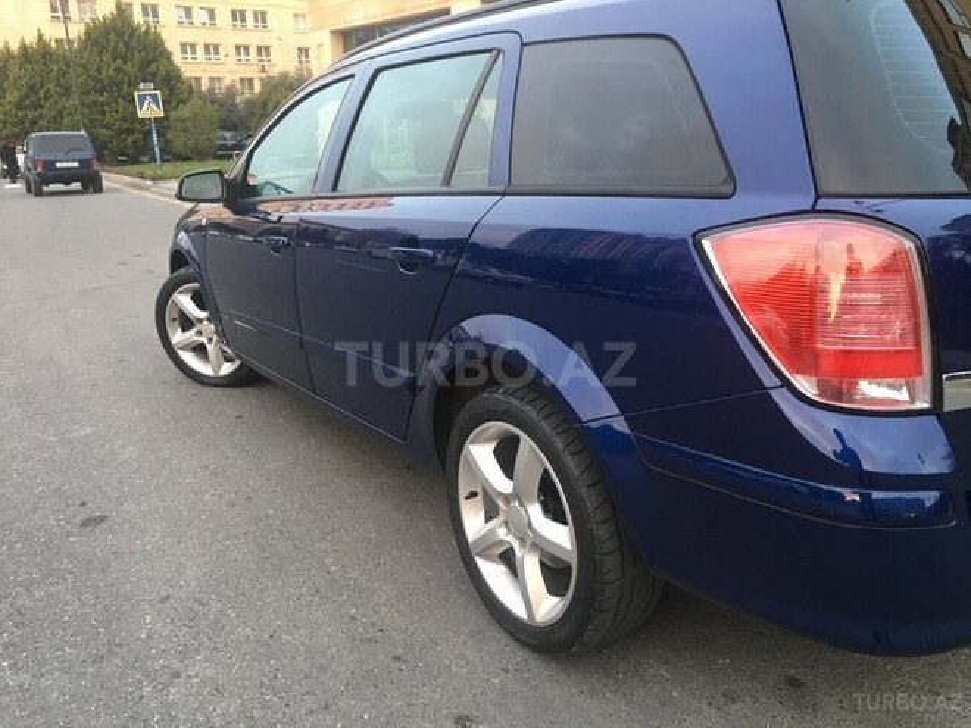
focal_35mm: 29
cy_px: 364
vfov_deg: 48.2
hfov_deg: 61.7
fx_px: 813
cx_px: 486
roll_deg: +3.8
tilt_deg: -16.4
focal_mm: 4.15
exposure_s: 1/33
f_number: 2.2
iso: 64
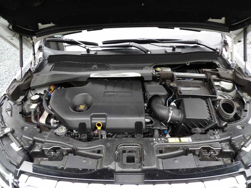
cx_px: 126
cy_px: 94
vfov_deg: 56.8
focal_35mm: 24
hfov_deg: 71.6
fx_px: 174
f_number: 3.2
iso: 100
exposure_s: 1/42
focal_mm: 4.3
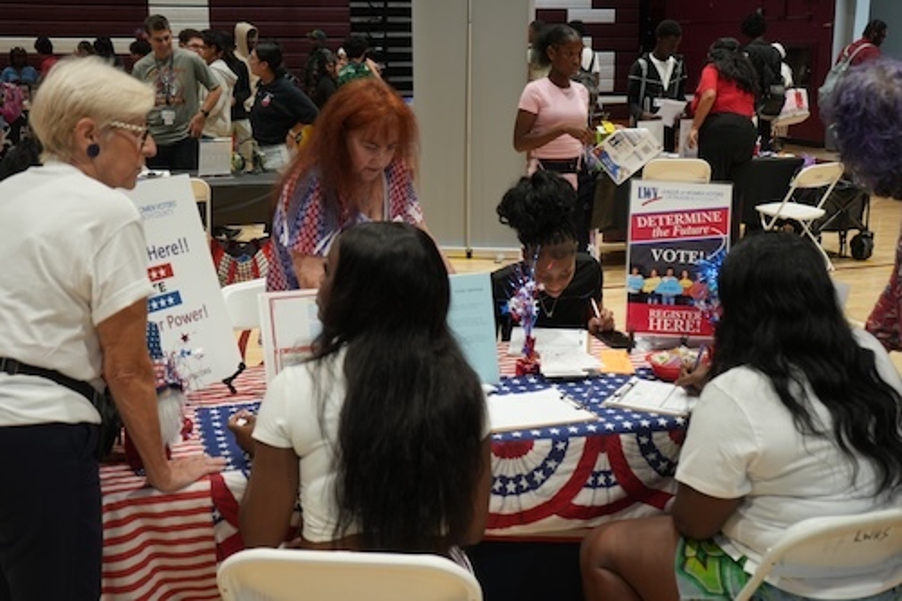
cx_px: 451
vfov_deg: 31.9
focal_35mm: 42
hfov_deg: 46.4
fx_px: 1052
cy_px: 300
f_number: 5
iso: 800
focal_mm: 42
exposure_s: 1/80
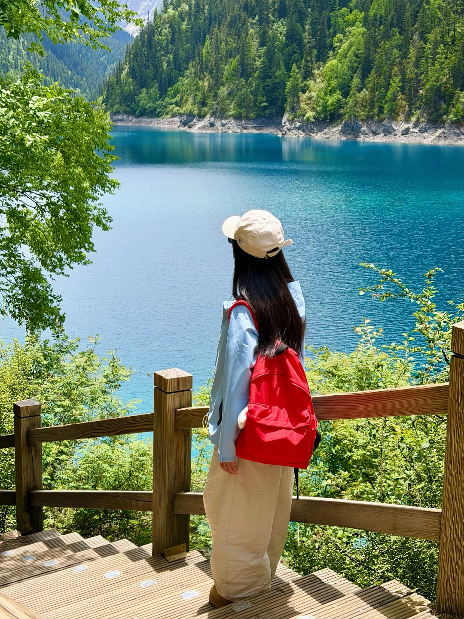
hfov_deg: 30.3
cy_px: 310
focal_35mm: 48
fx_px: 858
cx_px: 232
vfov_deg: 39.7
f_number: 1.78
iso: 80
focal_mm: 6.76
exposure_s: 1/2577
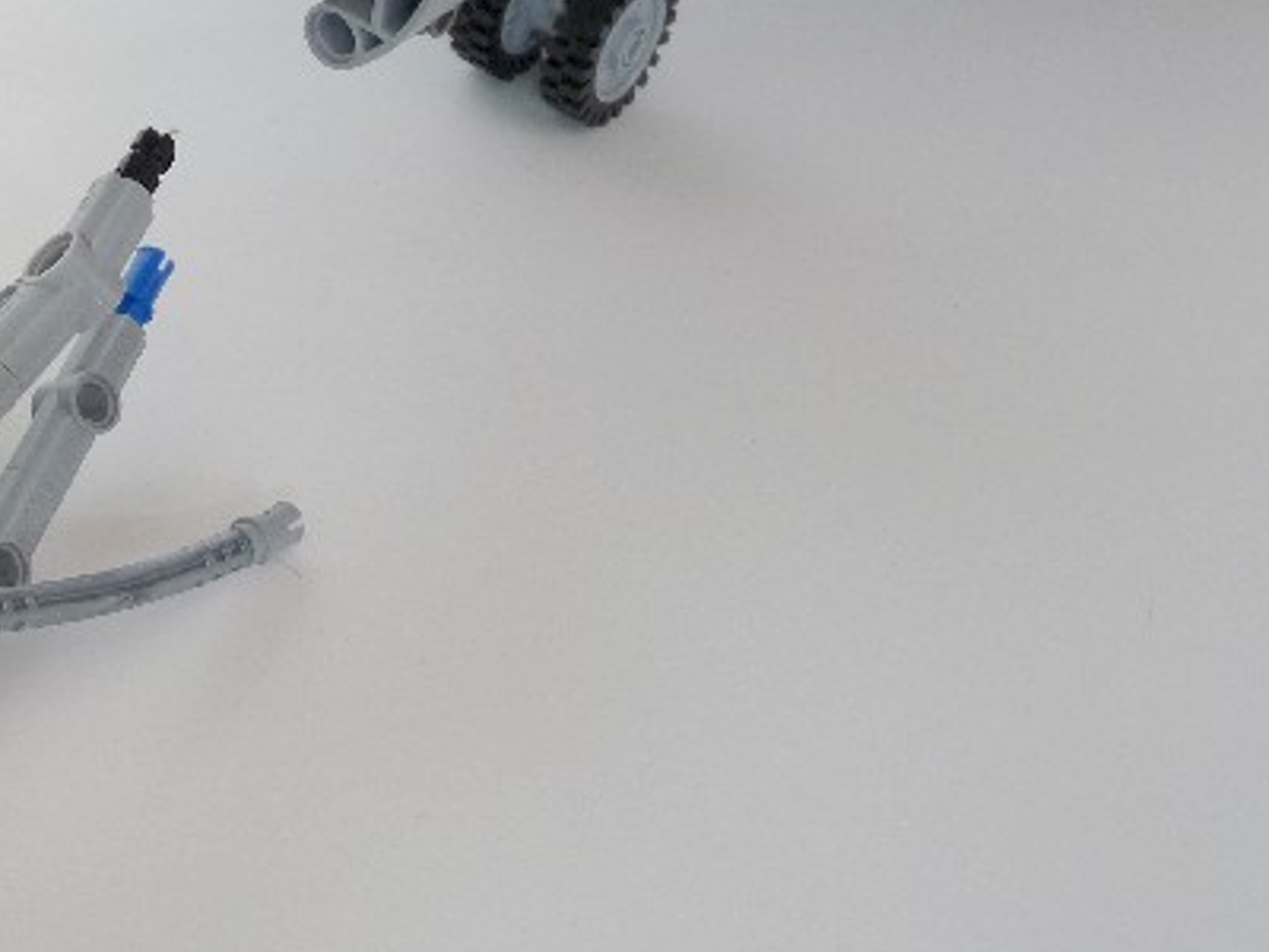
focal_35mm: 74
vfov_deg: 19.5
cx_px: 95
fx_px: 2713
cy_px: 67
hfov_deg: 25.4
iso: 100
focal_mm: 6.5
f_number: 3
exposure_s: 1/10
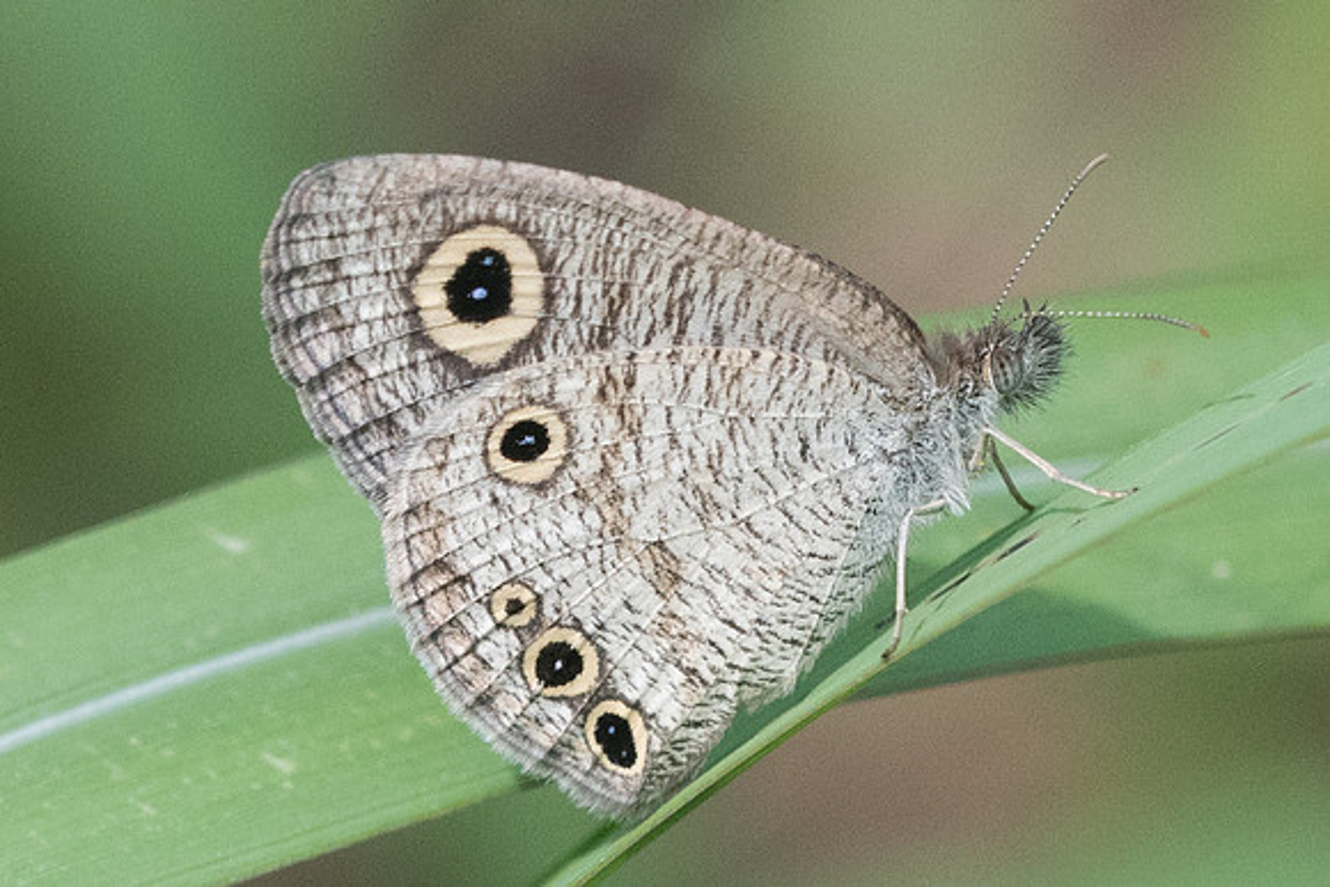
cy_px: 682
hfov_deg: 2.4
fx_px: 31801
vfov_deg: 1.6
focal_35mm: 861
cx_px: 393
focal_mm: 150
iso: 1000
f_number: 7.1
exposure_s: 1/1250
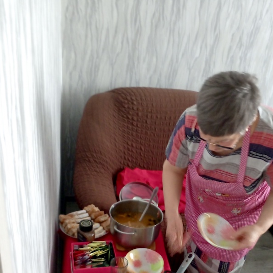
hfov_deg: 40.7
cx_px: 165
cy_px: 215
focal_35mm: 41
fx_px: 366
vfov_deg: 39.5
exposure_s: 1/16.7
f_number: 1.6
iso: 1731
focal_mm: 4.09
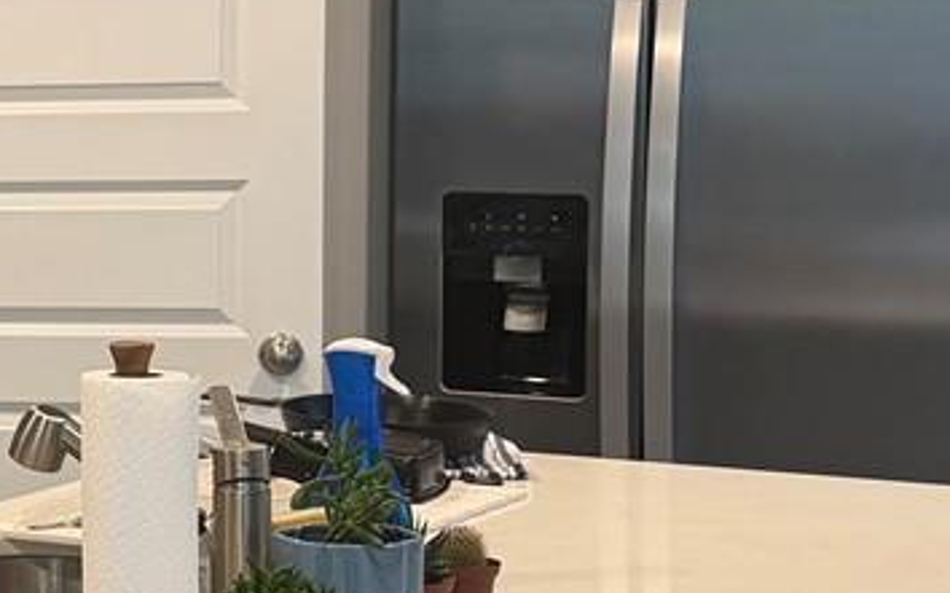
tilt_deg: -5.6
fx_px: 2976
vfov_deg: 11.4
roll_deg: +1.8
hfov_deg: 16.2
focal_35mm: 115
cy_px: 287
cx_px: -588
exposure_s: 1/60
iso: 125
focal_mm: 6.76
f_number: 1.78
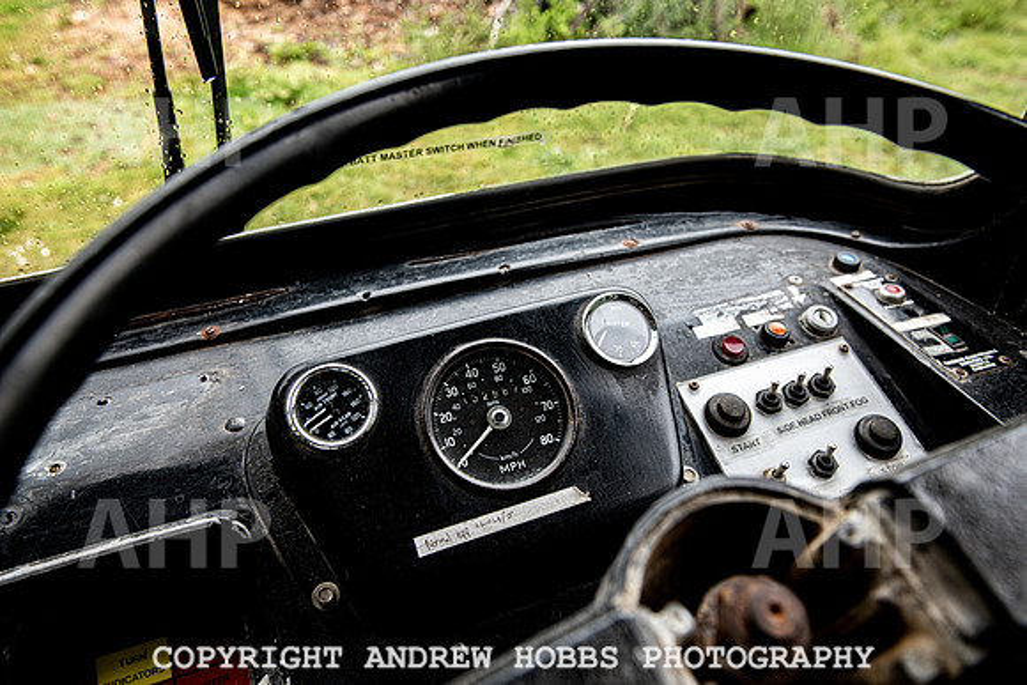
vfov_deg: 46.4
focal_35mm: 28
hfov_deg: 65.5
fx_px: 799
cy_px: 342
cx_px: 514
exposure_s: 1/160
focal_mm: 28
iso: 500
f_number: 5.6
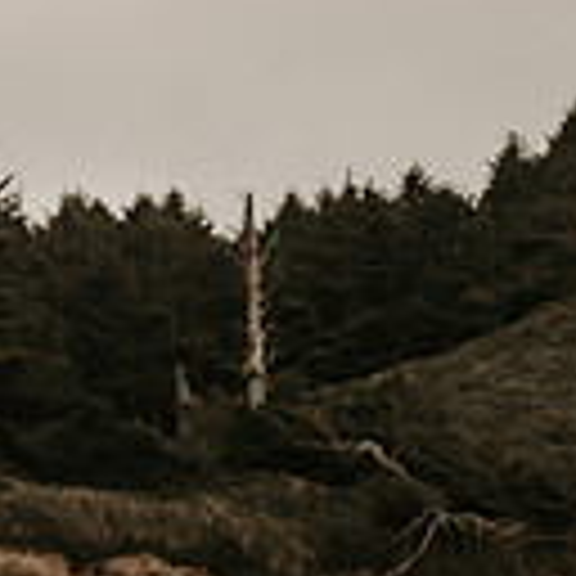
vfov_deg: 11.2
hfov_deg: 11.7
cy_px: 882
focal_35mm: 149
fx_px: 2805
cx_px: 162
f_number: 1.8
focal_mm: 50
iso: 640
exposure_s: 1/16000
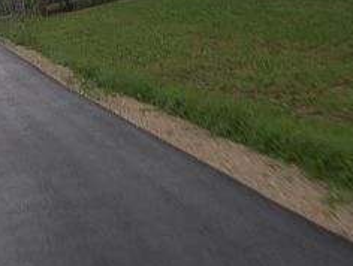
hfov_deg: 19.7
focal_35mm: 94
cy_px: 107
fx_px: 961
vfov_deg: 15.8
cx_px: -60
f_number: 2.8
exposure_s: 1/50
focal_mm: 7.8
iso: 80
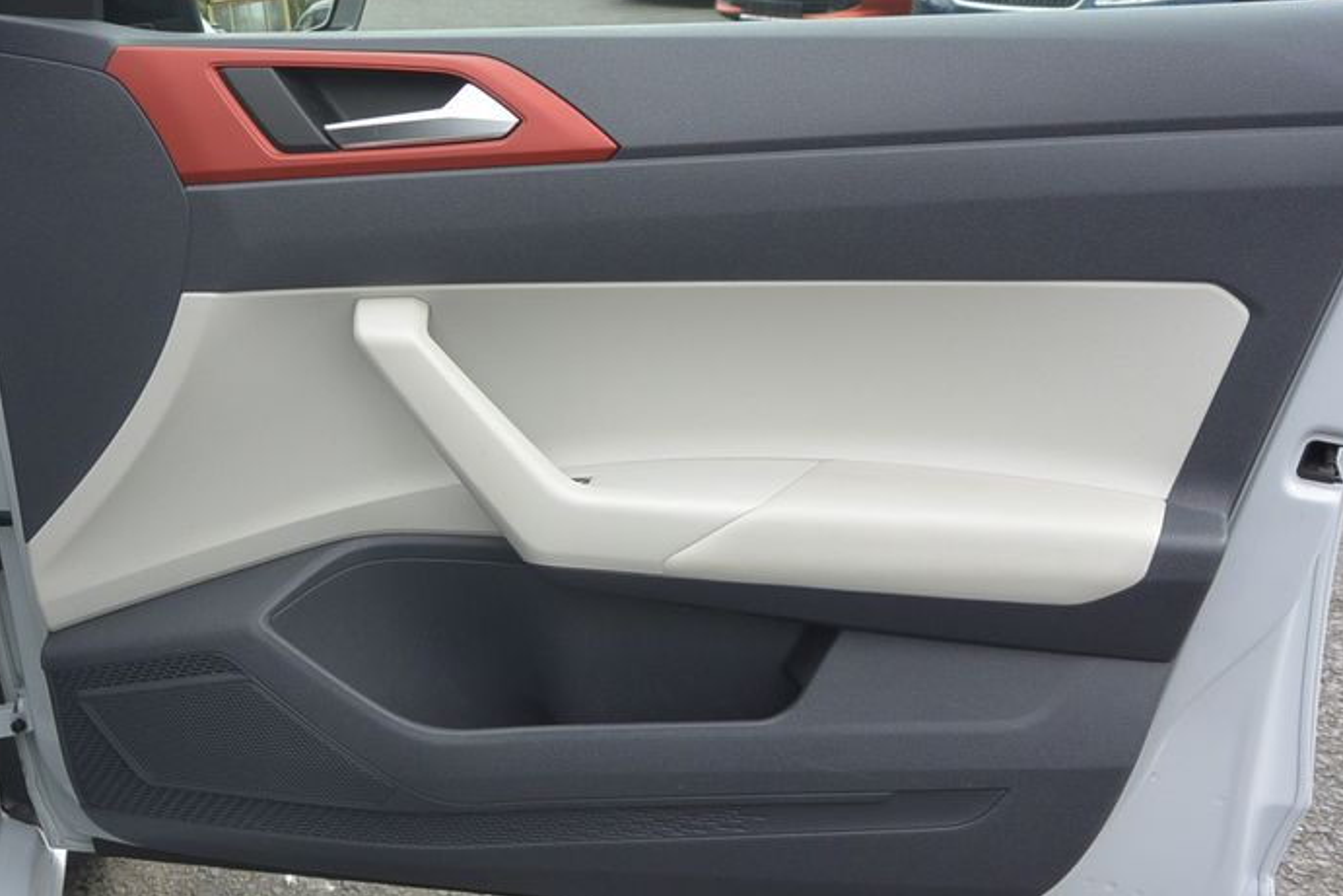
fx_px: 1492
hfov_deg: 48.2
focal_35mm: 40
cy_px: 565
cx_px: 554
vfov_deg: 33.2
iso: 160
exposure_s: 1/500
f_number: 4
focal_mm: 10
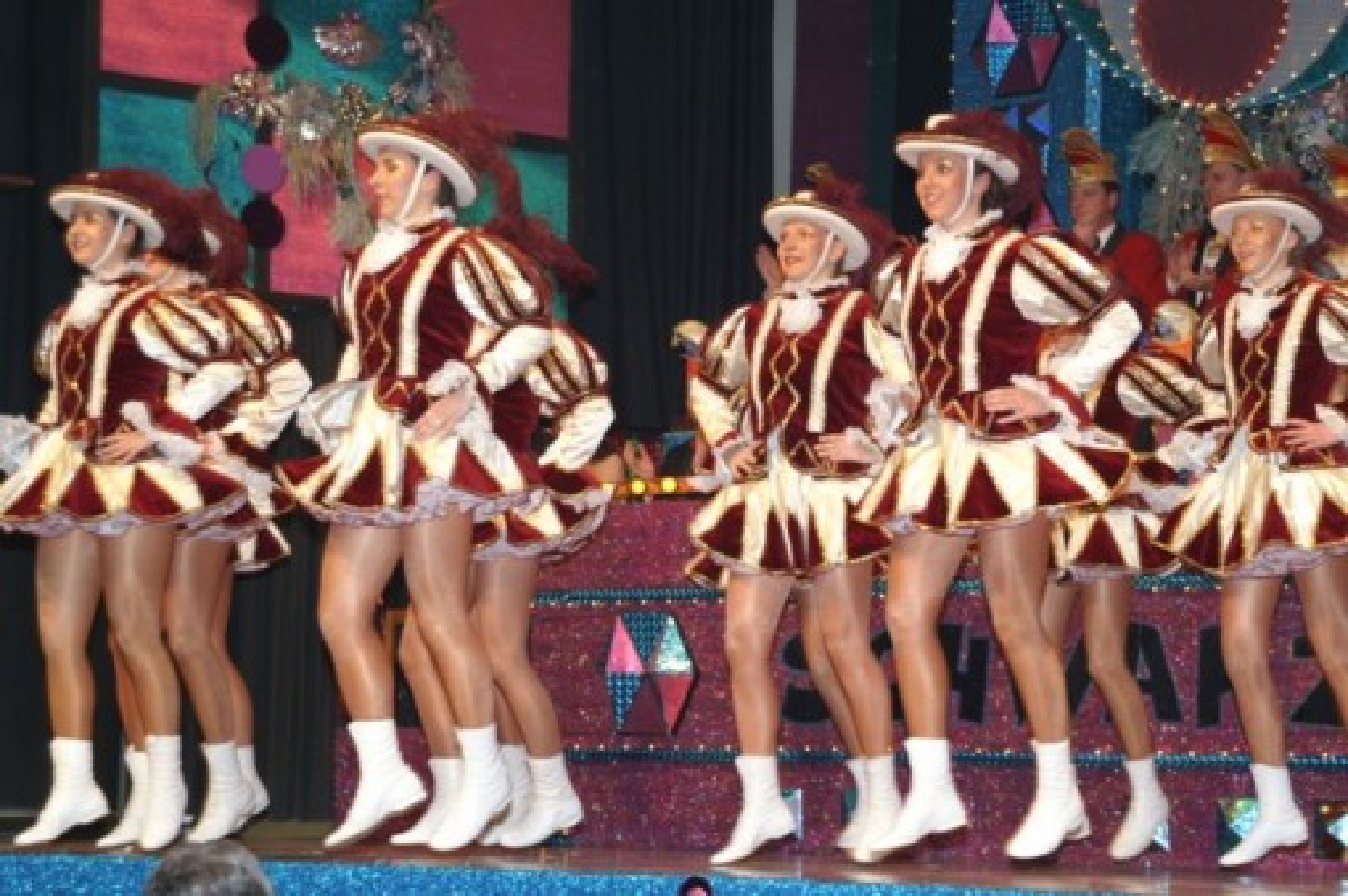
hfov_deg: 17.1
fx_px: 4489
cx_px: 674
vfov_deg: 11.4
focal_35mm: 120
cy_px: 448
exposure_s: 1/60
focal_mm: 80
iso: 400
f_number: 5.6
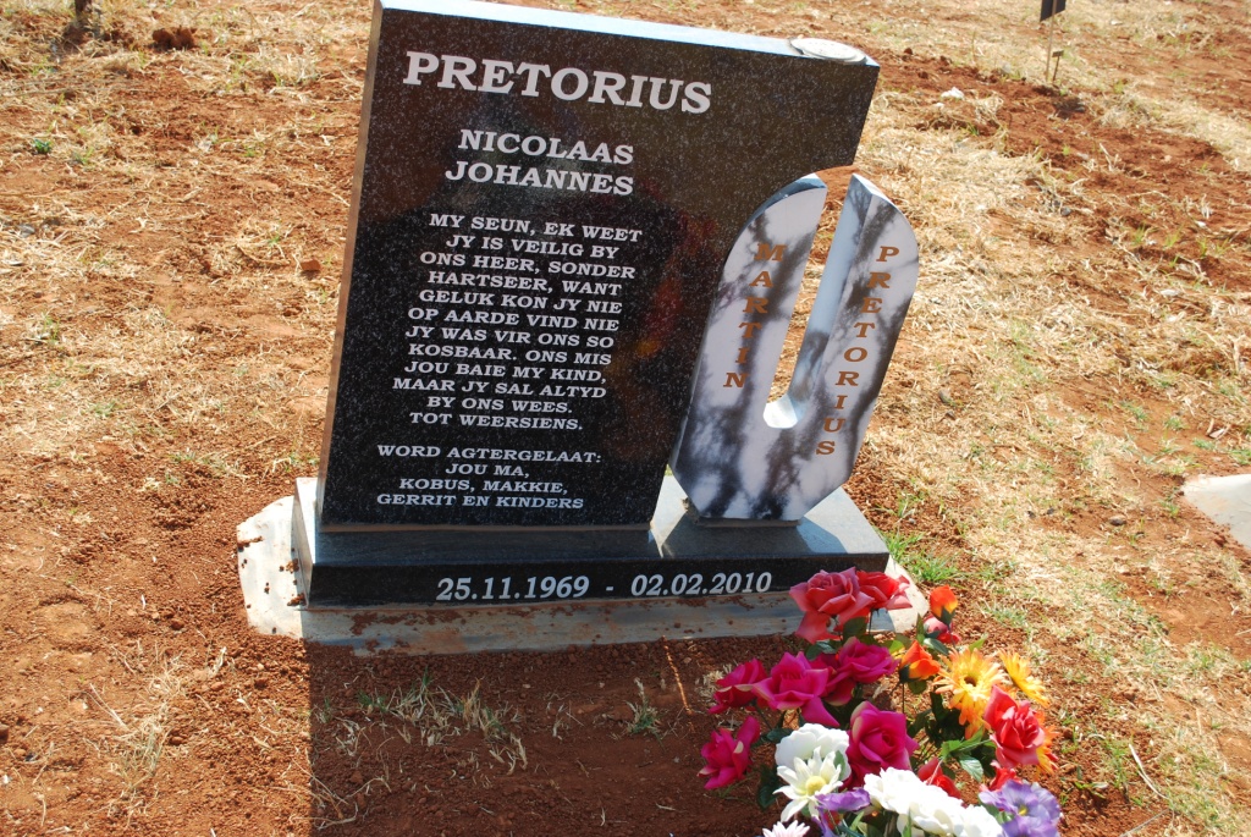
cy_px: 418
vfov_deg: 30.9
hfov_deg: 44.9
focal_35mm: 44
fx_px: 1513
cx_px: 626
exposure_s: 1/160
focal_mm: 29
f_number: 6.3
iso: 100
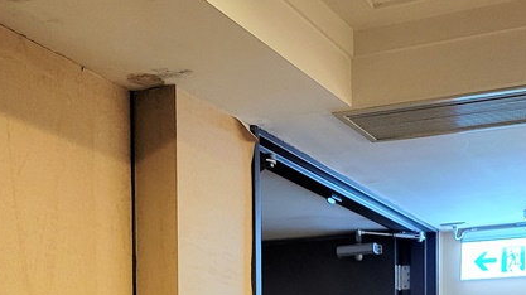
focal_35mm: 68
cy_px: 451
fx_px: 948
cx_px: 334
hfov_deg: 30.9
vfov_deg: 16.1
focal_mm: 5.4
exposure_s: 1/40
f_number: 1.8
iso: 640
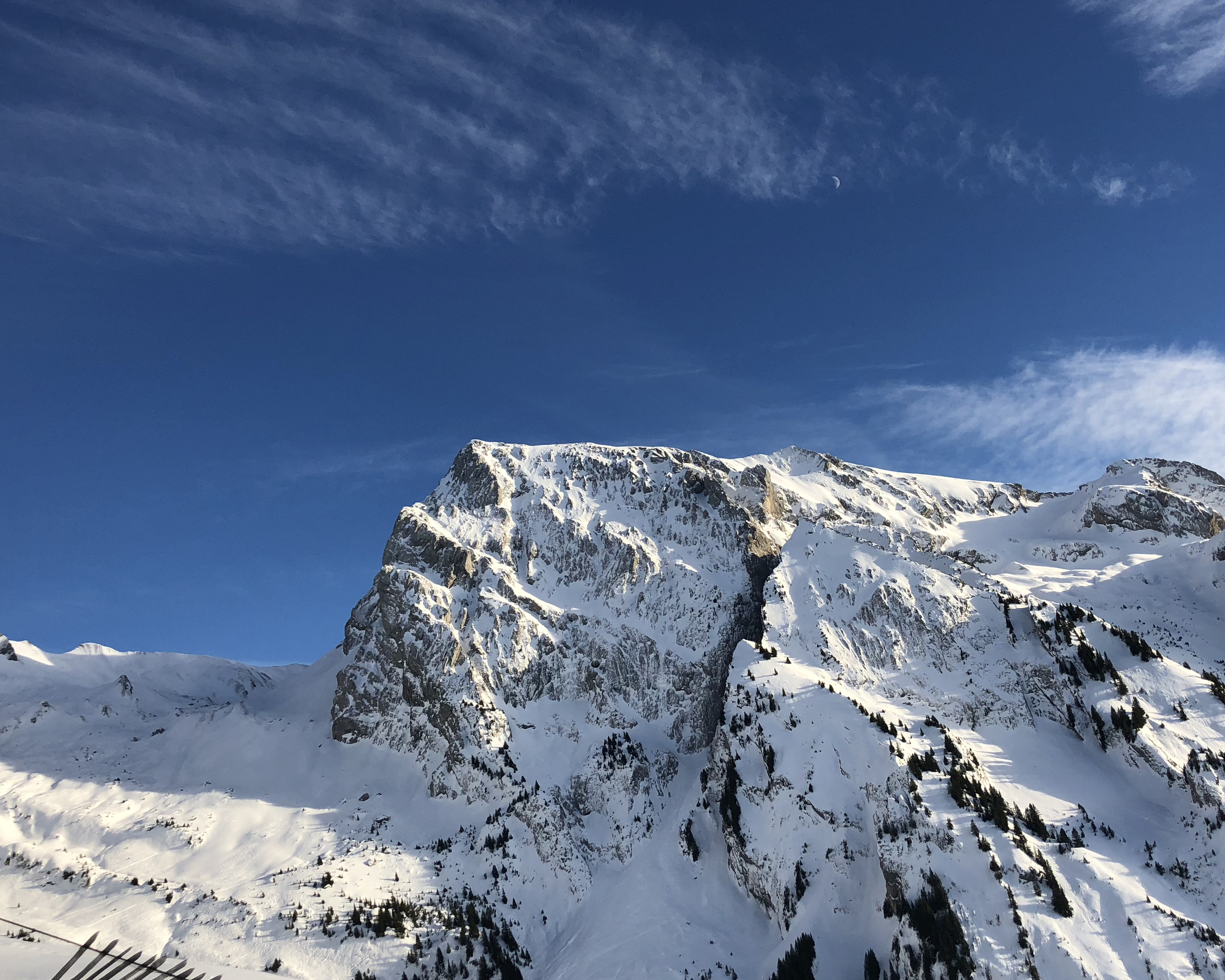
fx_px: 1341
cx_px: 663
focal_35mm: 37
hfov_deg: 49.0
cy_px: 552
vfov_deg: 40.1
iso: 20
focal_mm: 4
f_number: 1.8
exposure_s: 1/1548
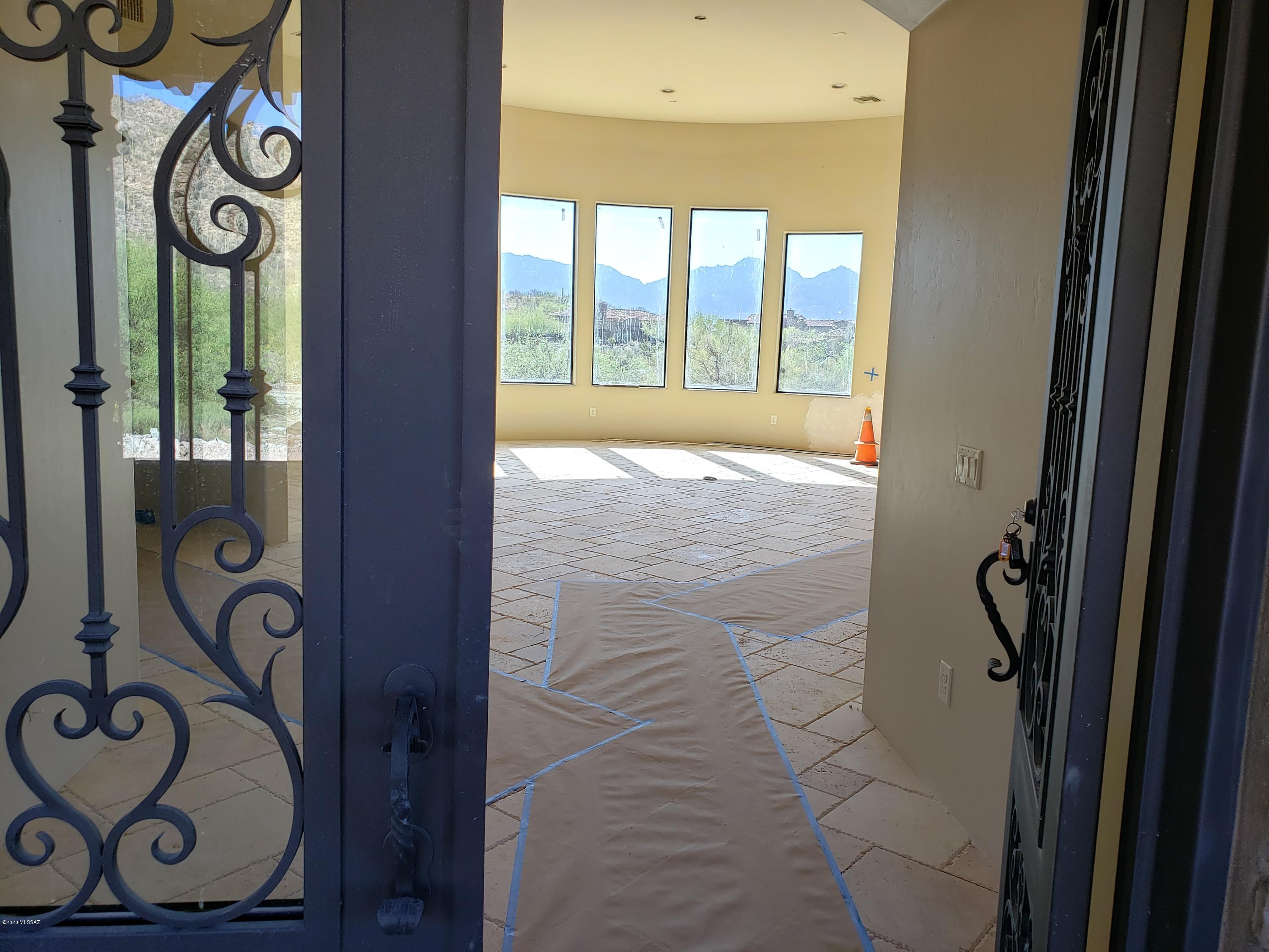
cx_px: 634
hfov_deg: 67.3
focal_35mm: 26
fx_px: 953
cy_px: 476
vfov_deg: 53.1
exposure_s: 1/116
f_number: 2.4
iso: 50
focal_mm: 4.3
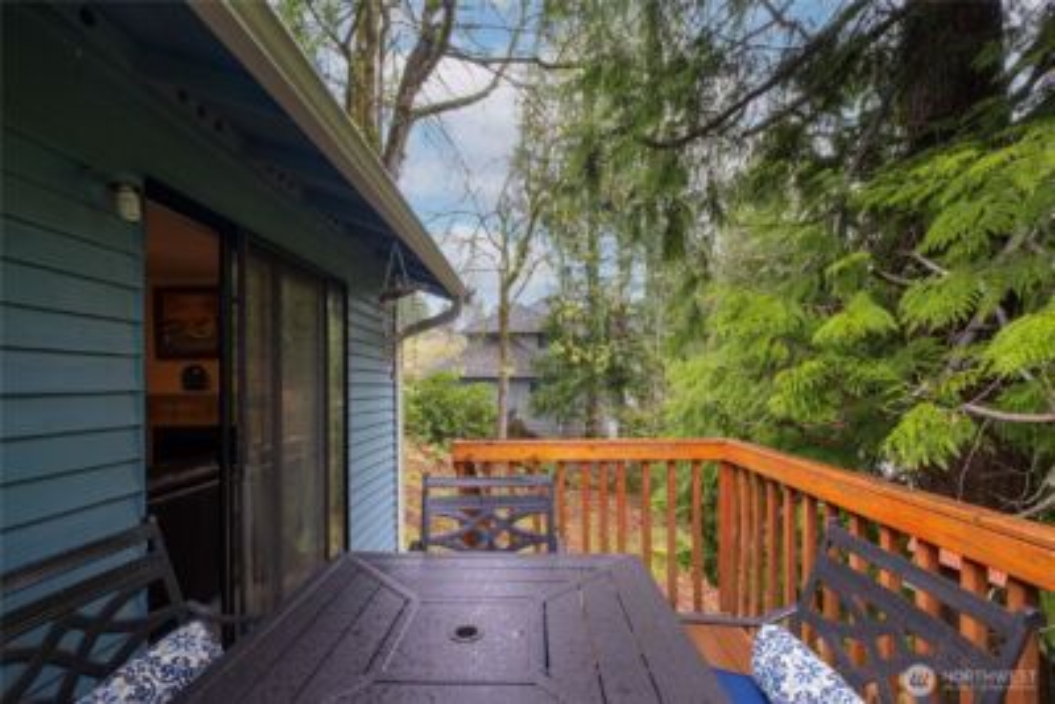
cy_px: 352
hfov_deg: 100.4
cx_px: 528
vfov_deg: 77.4
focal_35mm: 15
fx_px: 440
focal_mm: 10
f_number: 8
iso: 400
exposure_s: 1/4
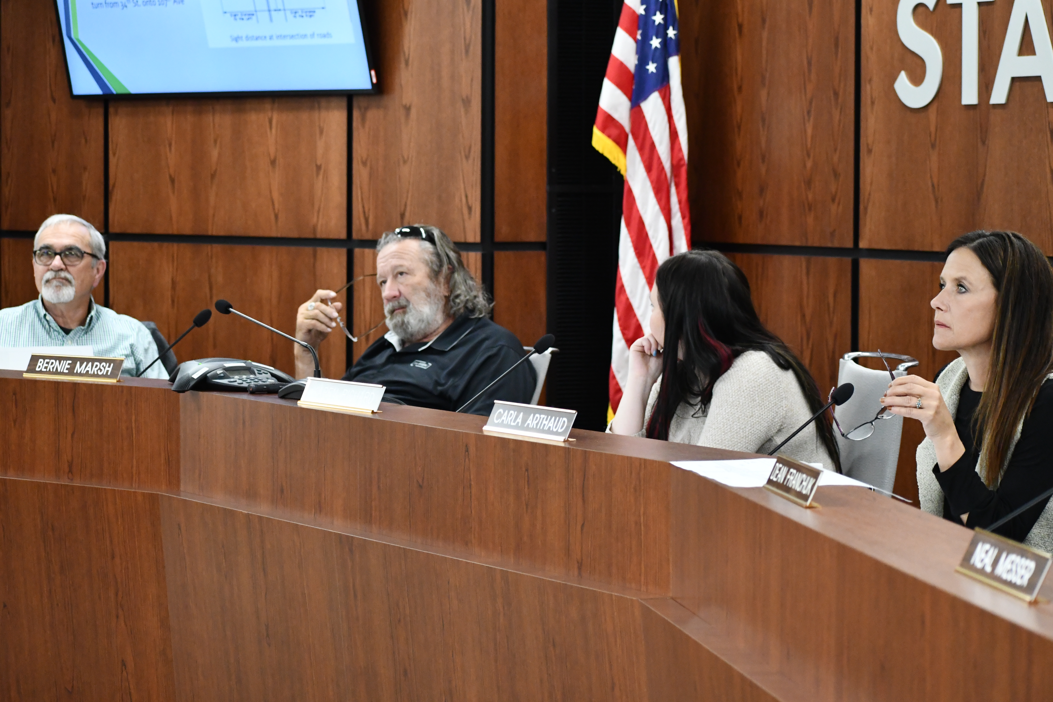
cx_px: 526
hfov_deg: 17.1
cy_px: 351
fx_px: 3510
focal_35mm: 120
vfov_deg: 11.4
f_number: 4.8
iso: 4000
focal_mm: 80
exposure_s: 1/125
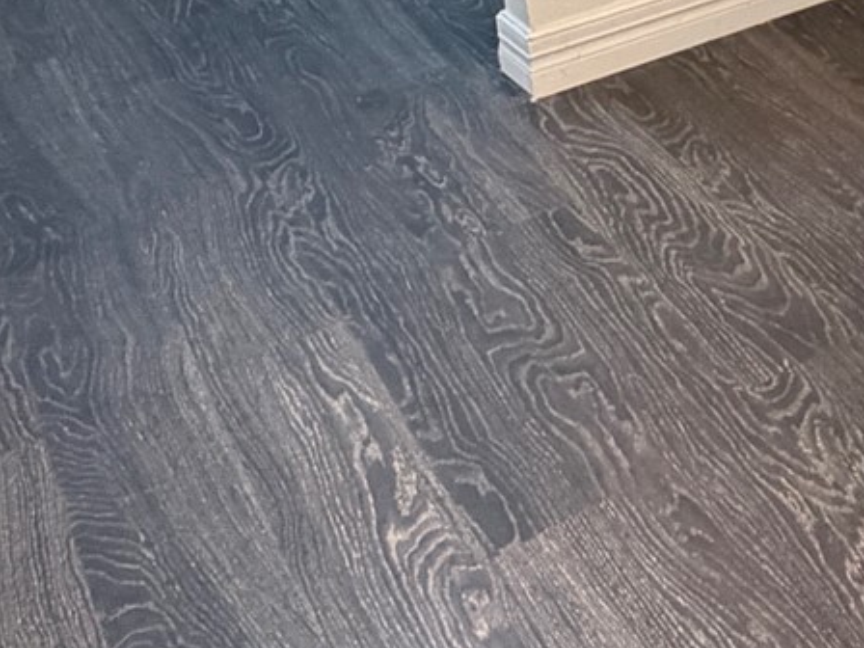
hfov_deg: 20.3
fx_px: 1597
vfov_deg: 19.3
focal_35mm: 64
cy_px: -384
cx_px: 1601
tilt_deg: -13.6
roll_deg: -0.3
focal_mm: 2.22
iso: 320
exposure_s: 1/60
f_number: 2.2
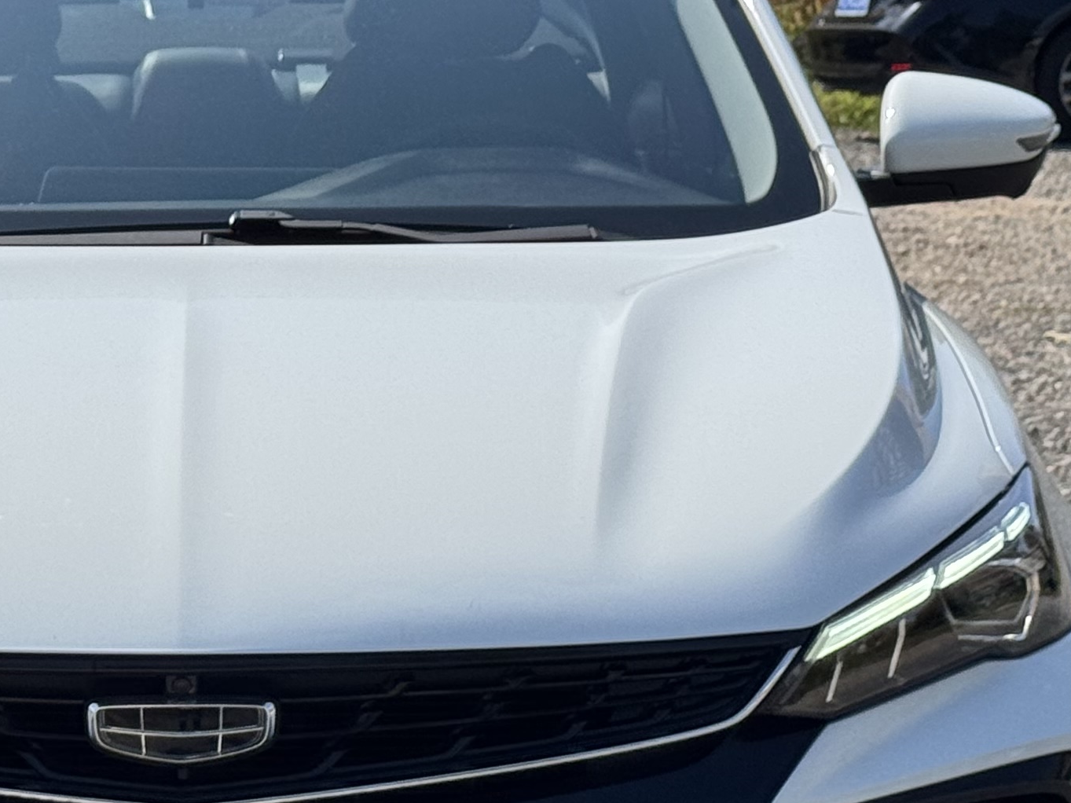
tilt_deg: -7.3
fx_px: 4393
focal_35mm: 142
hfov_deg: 13.8
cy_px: 409
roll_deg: +2.5
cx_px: 184
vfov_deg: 10.4
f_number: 1.78
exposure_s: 1/6410
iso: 64
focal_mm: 6.76
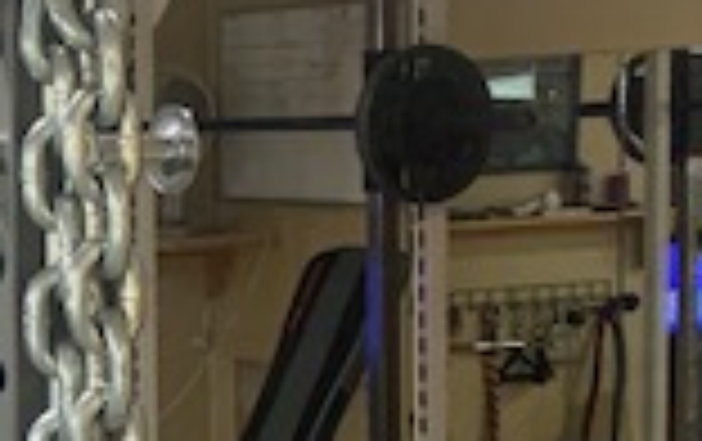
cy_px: 333
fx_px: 2165
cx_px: -266
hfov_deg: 17.1
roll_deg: +1.4
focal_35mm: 113
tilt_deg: -7.4
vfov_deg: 11.6
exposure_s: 1/30
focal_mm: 4.25
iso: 400
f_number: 1.8
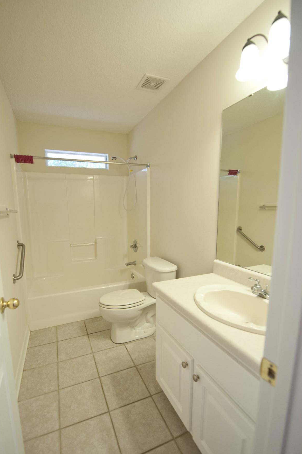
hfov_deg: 73.4
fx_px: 202
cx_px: 133
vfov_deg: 96.7
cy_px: 241
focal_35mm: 16
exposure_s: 1/160
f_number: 3.2
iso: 800
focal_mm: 14
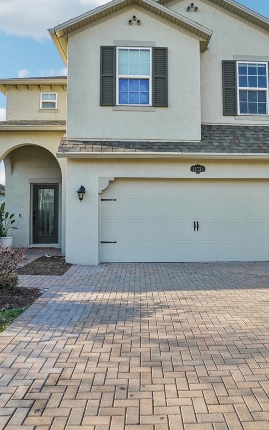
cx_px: 160
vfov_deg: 70.4
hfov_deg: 47.4
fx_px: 305
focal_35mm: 26
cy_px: 212
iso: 400
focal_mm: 10
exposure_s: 1/320
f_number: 8
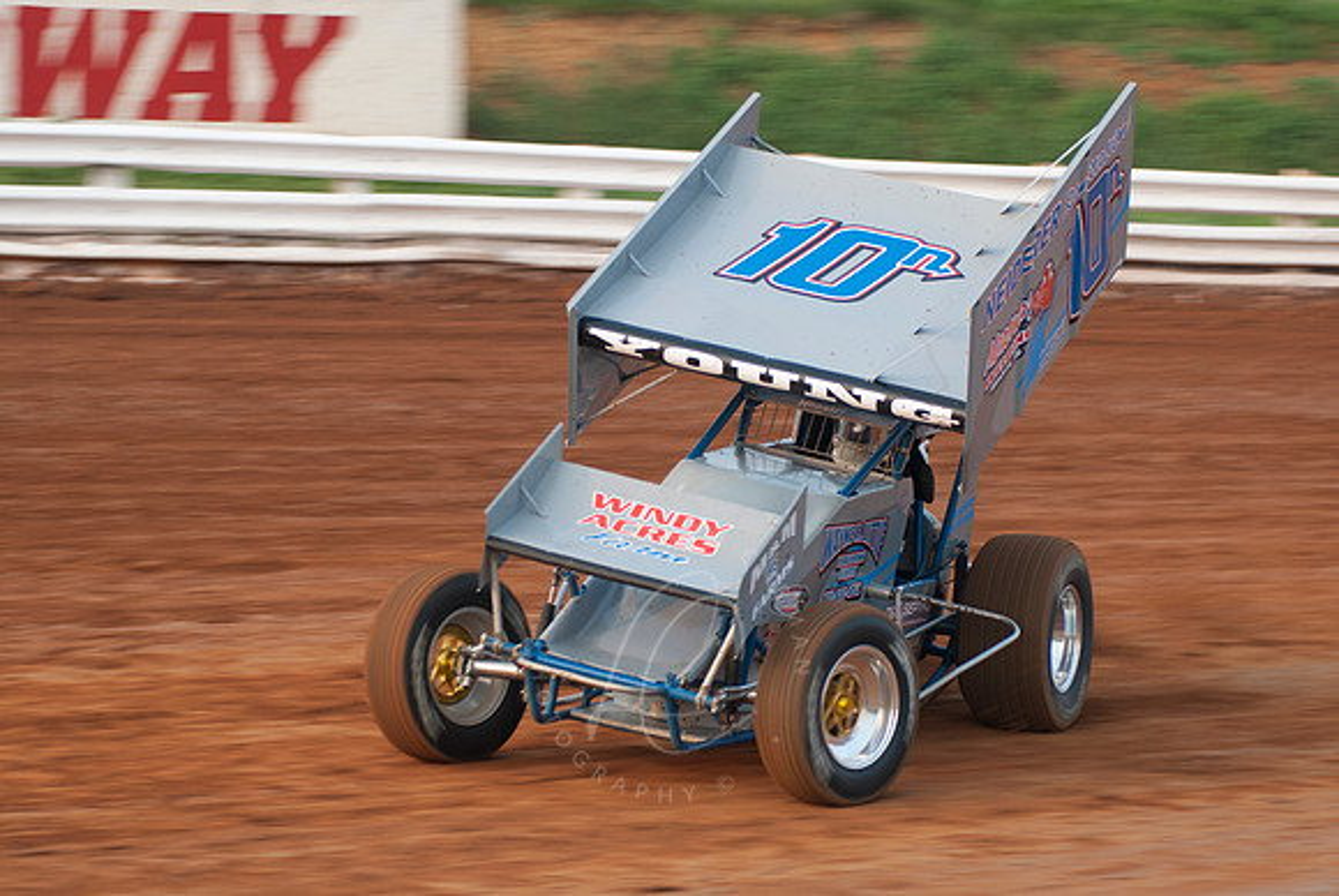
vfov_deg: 11.4
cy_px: 448
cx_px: 670
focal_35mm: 120
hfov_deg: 17.0
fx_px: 4468
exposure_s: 1/320
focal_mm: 80
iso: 250
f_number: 3.5
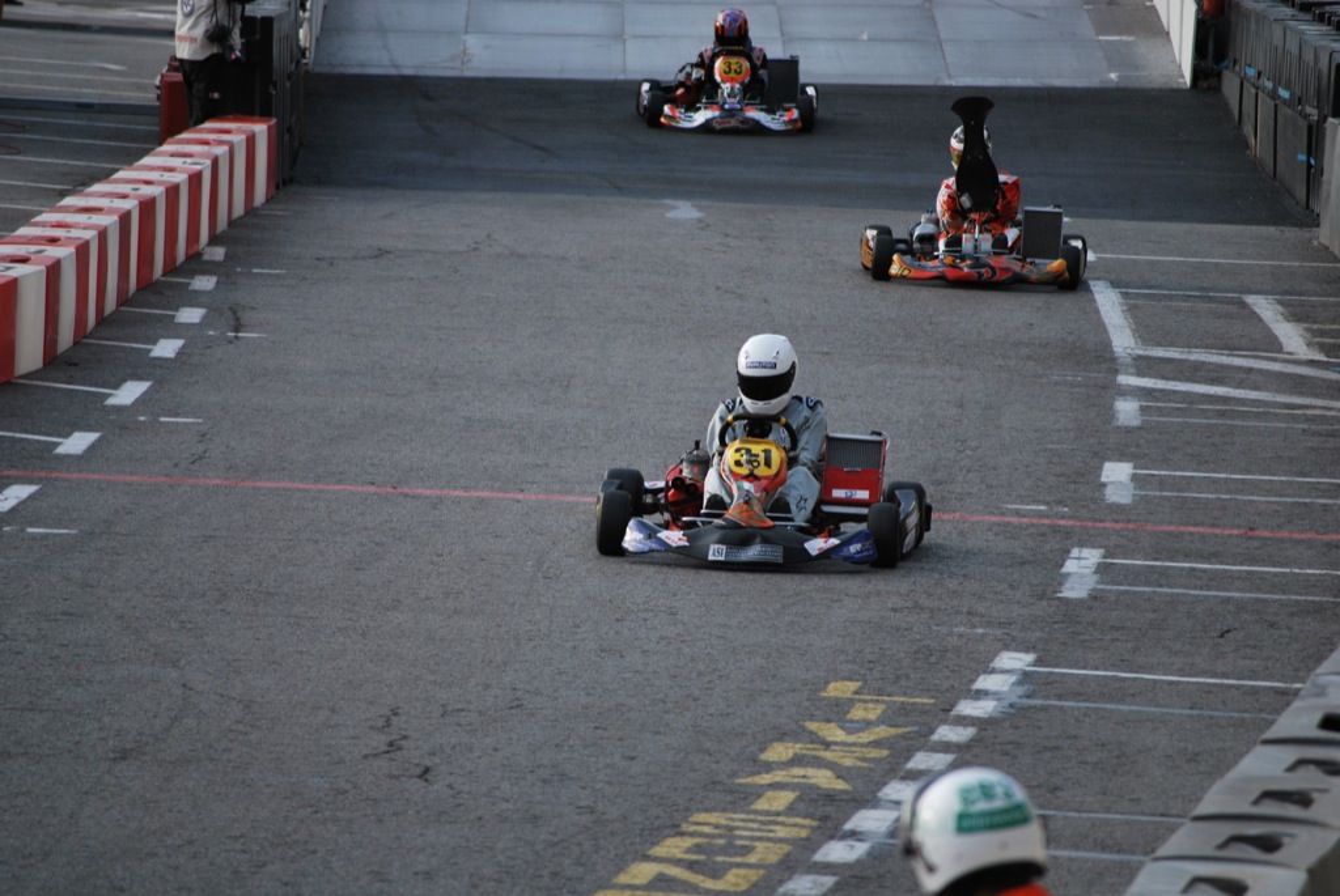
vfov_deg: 4.6
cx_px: 670
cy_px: 448
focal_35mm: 300
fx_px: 11178
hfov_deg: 6.9
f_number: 5.6
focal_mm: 200
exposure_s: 1/500
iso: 320
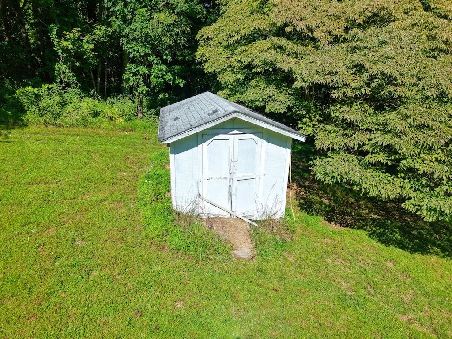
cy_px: 170
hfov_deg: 71.6
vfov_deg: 56.8
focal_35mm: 24
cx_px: 226
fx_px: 313
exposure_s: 1/500
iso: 200
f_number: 1.8
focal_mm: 8.67
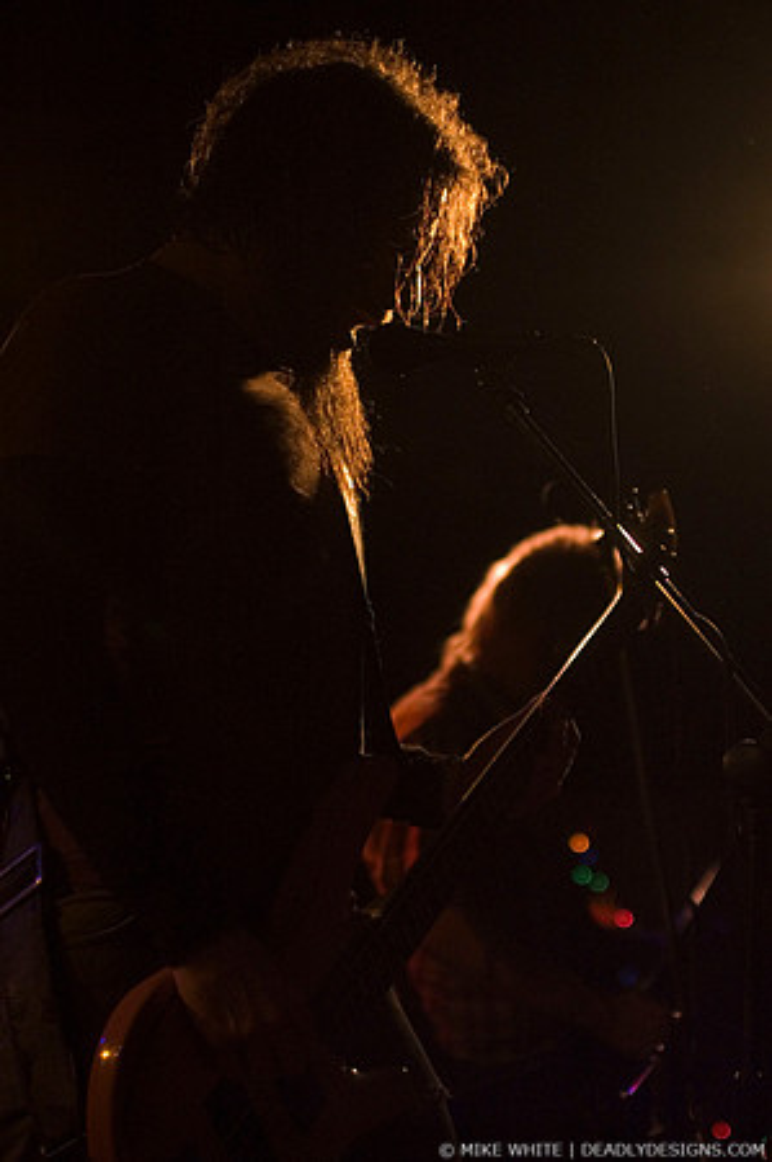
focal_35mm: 105
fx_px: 3385
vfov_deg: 19.5
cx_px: 386
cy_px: 581
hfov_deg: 13.0
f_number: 2.8
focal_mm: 70
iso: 800
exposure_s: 1/160
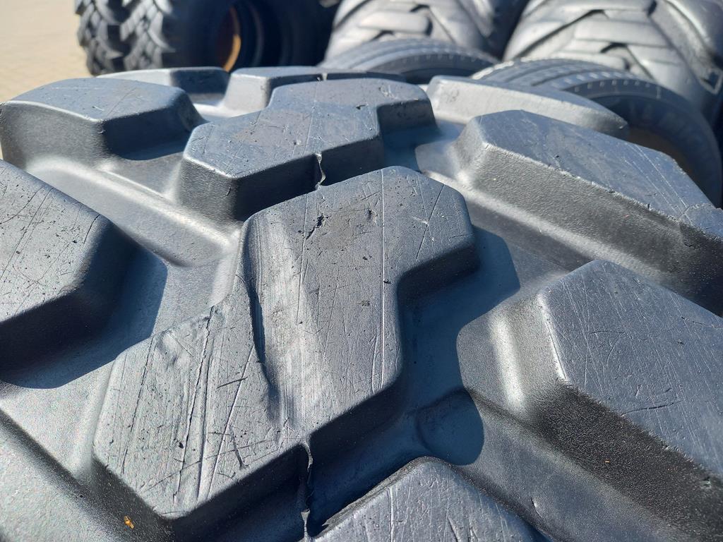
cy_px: 271
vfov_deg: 54.9
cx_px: 362
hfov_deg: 69.4
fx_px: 522
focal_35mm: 25
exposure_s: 1/248
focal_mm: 4.65
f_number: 1.8
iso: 50
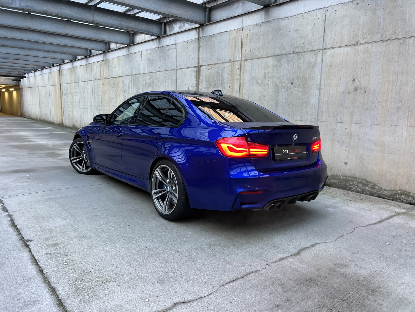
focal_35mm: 26
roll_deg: -0.9
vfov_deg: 53.1
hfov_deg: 67.3
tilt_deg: -9.7
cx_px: 208
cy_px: 156
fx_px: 312
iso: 125
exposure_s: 1/102
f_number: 1.5
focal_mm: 5.7
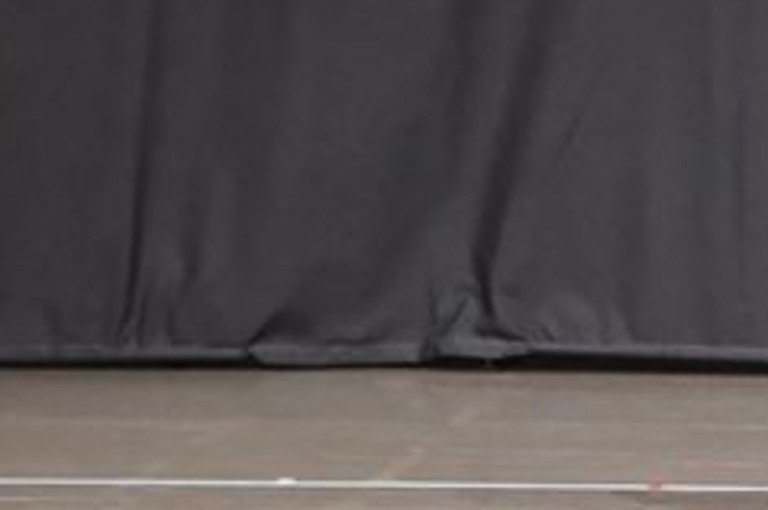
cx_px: 1163
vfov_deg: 2.2
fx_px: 12974
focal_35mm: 609
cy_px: -161
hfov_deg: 3.4
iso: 6400
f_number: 5.6
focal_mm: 125
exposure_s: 1/400
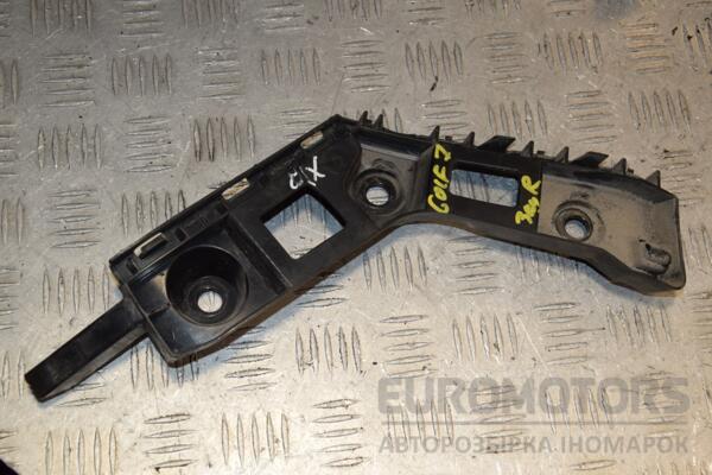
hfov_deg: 38.9
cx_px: 356
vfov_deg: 26.5
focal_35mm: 51
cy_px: 238
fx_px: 1009
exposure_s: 1/200
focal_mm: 34
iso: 800
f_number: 10
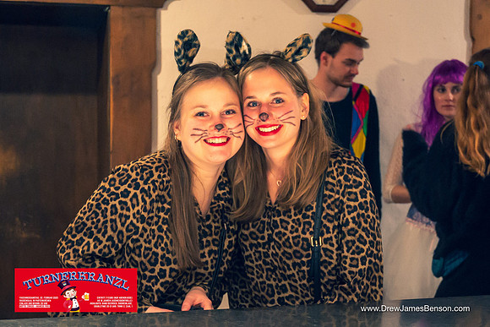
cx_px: 262
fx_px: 804
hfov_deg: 33.9
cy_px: 186
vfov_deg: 23.0
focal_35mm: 59
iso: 6400
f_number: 4.2
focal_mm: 35
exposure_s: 1/60
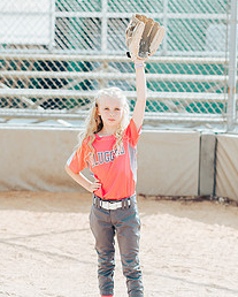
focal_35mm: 139
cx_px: 115
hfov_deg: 11.1
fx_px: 1222
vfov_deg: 13.8
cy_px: 152
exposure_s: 1/1250
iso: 160
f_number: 2.8
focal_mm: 85
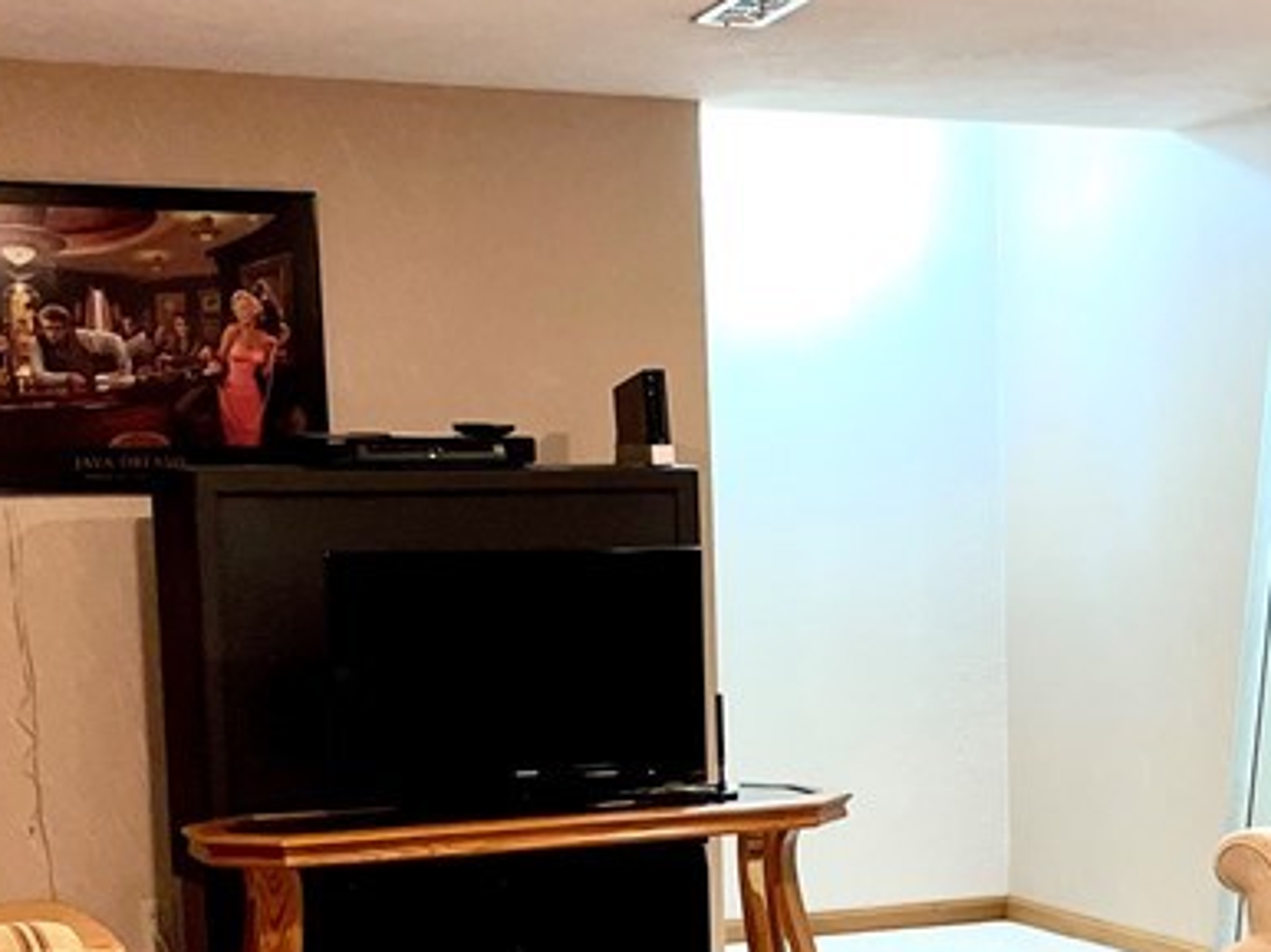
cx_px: 902
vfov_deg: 20.9
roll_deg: -0.2
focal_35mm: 69
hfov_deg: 27.9
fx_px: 2532
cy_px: 814
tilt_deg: -5.1
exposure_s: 1/15
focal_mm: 4.2
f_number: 1.6
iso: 64
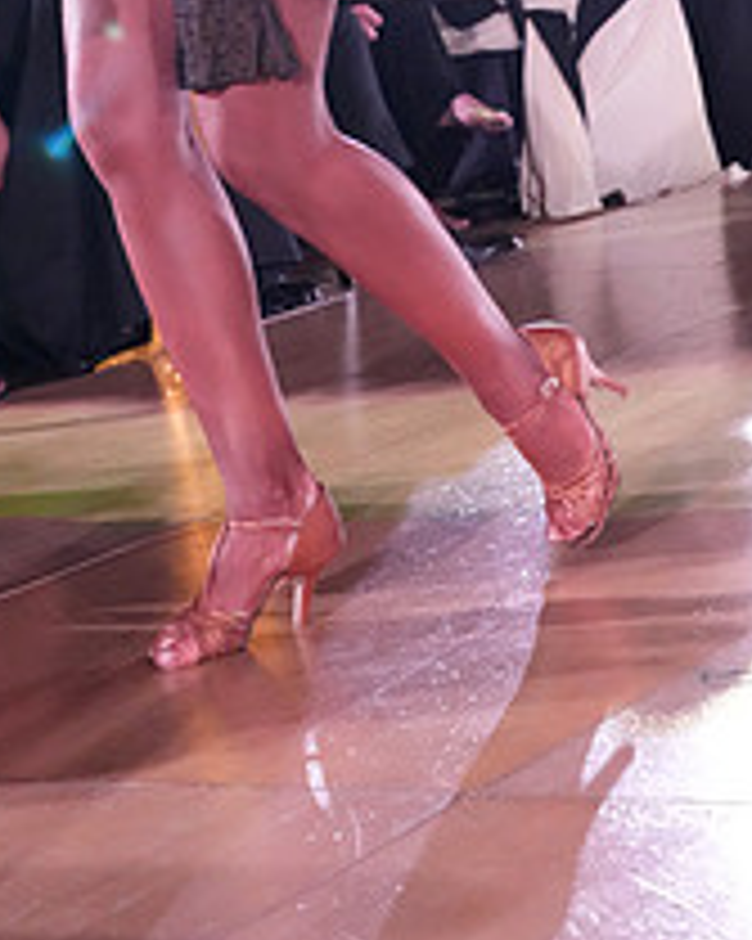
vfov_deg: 16.2
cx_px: 376
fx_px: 3118
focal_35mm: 112
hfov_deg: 13.8
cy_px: -297
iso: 8000
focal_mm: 43
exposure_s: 1/400
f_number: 5
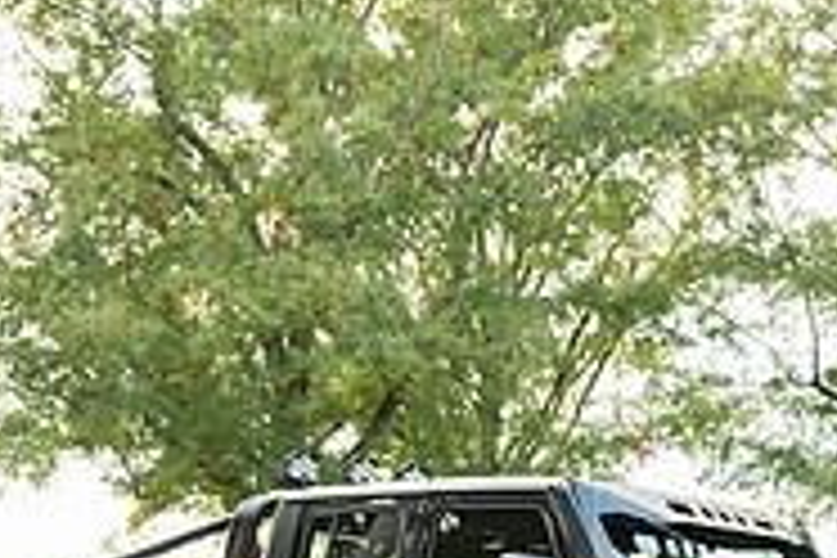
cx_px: 927
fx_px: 1744
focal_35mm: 75
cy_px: 560
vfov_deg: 17.7
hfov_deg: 25.0
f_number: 4
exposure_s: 1/160
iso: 500
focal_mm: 24
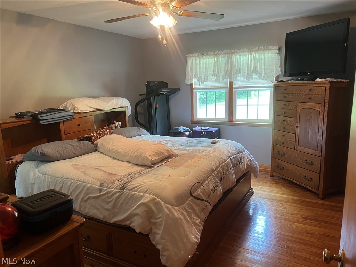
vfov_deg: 53.1
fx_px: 267
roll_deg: +2.0
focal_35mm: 26
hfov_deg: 67.3
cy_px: 134
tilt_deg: -9.9
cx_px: 178
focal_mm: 5.7
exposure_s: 1/60
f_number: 1.5
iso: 250
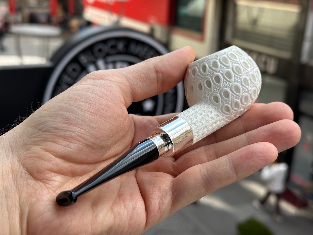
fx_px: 434
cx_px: 156
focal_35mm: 48
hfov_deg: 39.7
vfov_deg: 30.3
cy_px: 118
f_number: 1.78
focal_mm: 6.86
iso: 64
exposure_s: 1/1030
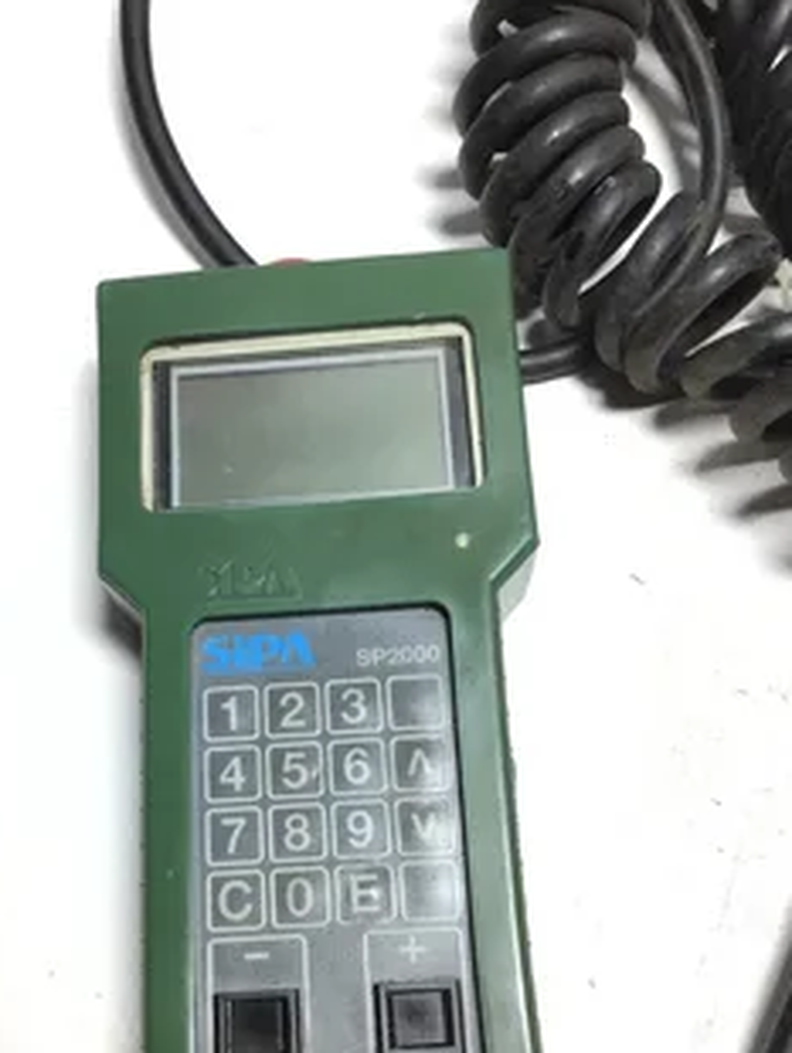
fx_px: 1219
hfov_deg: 35.9
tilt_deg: -70.7
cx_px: 309
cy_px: 649
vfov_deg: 46.4
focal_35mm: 40
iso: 50
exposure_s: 1/120
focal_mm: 3.3
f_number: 2.4
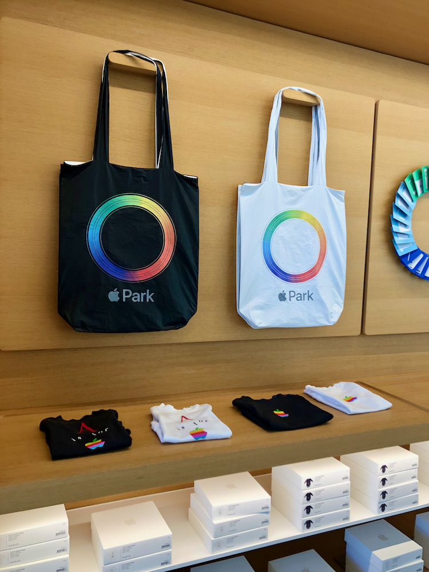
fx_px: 463
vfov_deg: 63.4
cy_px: 286
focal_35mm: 28
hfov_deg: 49.7
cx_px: 214
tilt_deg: -2.1
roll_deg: -1.6
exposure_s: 1/120
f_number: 1.8
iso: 32
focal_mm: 3.99
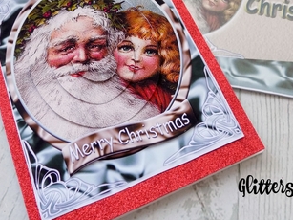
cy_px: 74
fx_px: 372
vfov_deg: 32.6
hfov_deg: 42.6
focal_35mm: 44
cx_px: 187
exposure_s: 1/30
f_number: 3.3
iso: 180
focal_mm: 5.3
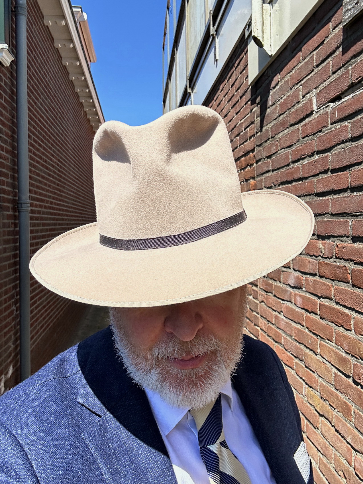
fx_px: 419
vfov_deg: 60.0
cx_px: 182
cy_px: 242
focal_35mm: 30
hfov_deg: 46.8
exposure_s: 1/1795
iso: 25
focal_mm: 2.69
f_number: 1.9
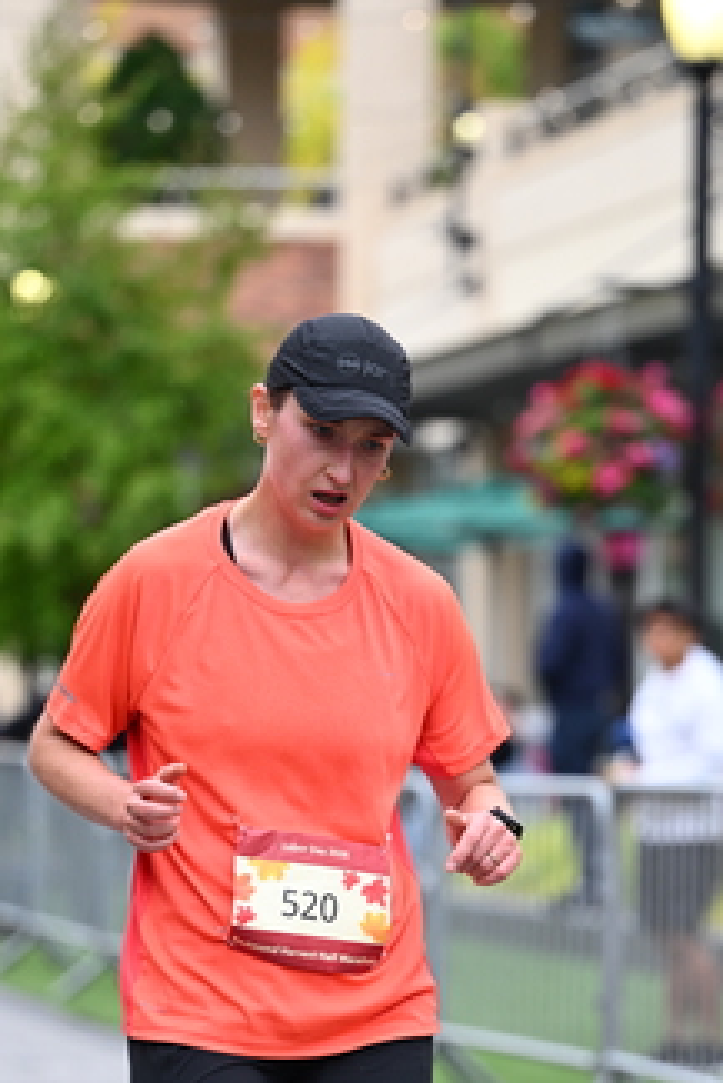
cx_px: 451
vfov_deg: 11.0
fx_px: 5597
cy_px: 796
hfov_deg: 7.4
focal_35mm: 186
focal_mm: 110
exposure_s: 1/1600
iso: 1000
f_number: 2.8
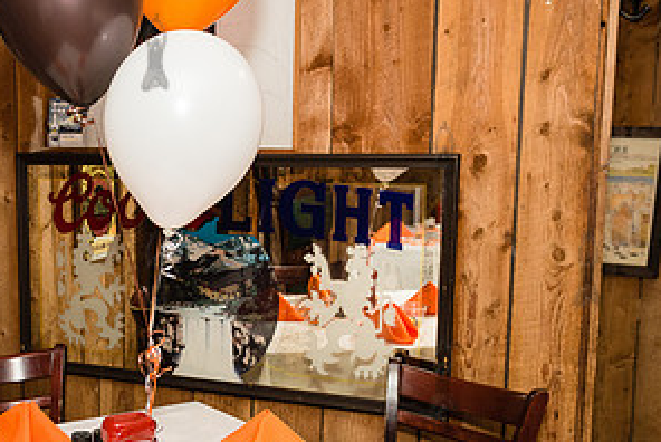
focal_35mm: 47
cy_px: 267
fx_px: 864
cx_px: 154
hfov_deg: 40.5
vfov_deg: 28.6
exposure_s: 1/320
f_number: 3.5
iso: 1000
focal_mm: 24
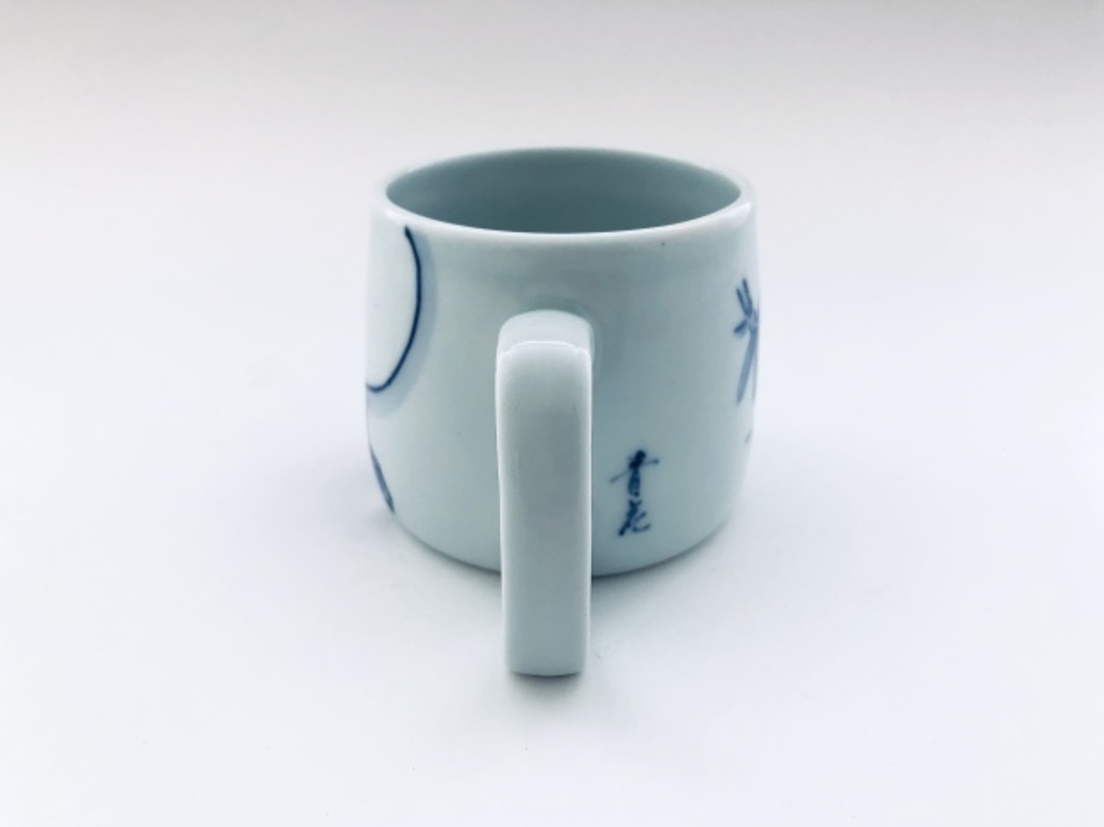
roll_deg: +0.5
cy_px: 427
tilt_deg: -26.6
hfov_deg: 61.7
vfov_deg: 48.2
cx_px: 565
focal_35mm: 29
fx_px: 925
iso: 64
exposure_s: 1/120
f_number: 1.8
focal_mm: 3.99
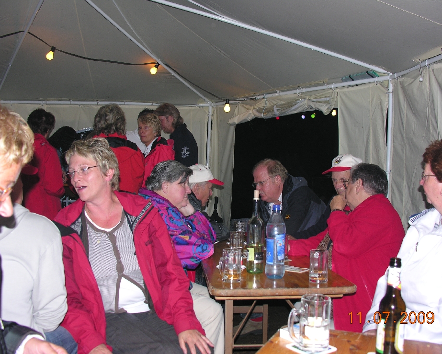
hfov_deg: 49.1
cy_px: 176
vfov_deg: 40.2
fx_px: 484
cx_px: 228
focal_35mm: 37
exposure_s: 1/60.1
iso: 55
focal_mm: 8.9
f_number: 2.8
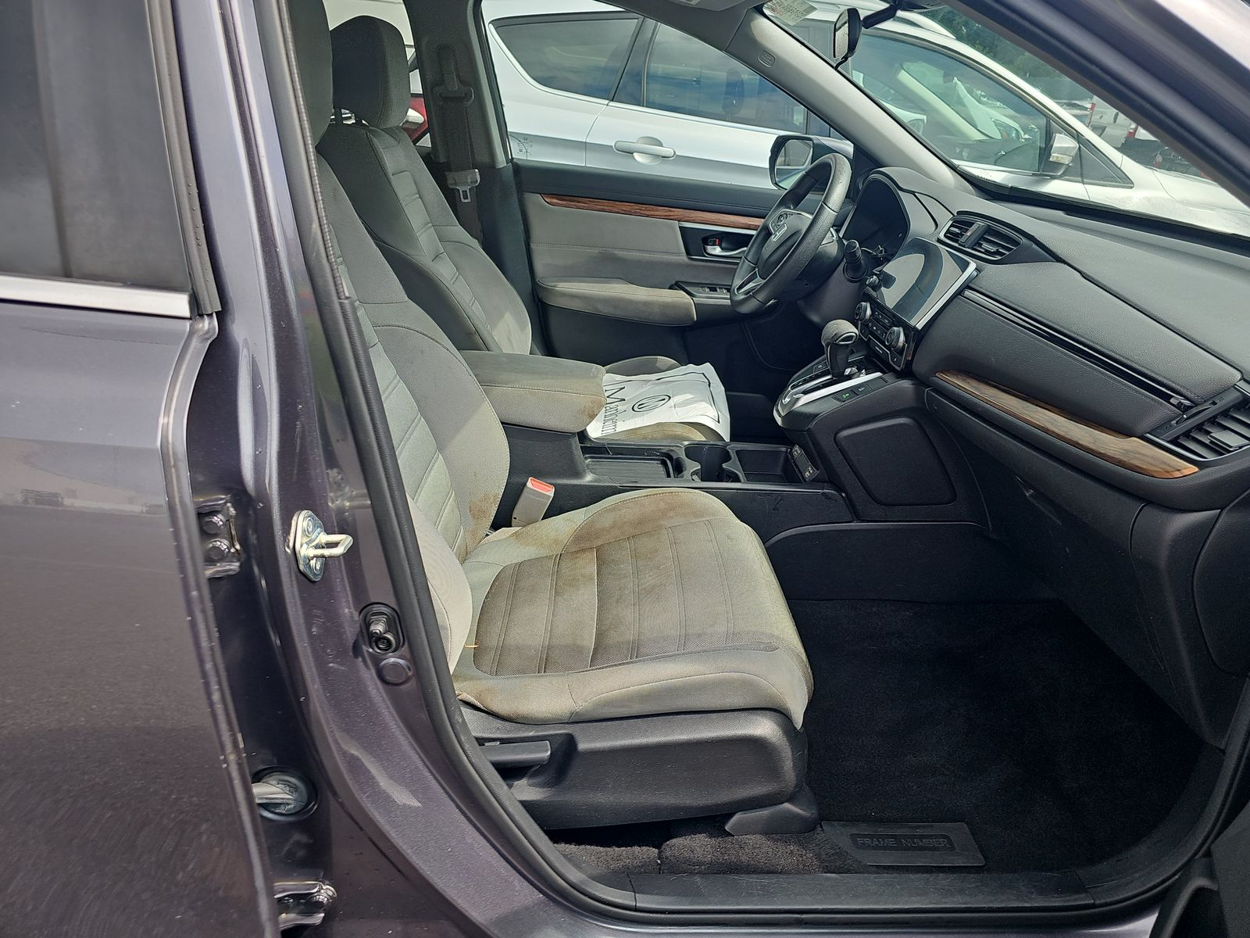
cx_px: 625
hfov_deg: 73.9
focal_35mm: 23
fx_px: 831
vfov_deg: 58.9
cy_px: 469
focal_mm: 6.3
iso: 52
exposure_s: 1/119
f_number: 1.7
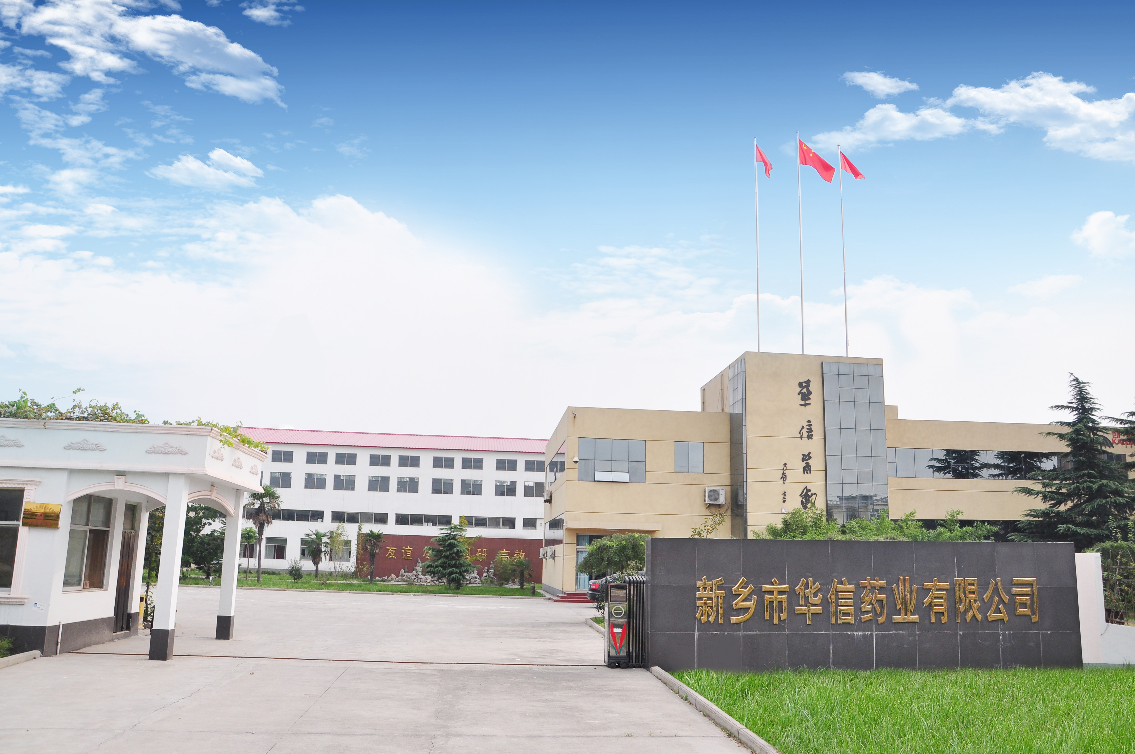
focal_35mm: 27
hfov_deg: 67.4
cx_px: 568
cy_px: 377
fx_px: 850
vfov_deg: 47.8
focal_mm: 18
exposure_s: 1/400
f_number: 7.1
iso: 200
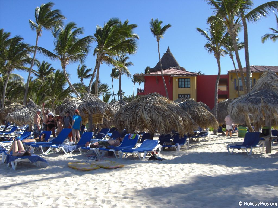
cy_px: 104
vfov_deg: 37.7
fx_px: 305
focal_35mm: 38
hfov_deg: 49.0
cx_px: 139
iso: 64
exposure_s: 1/1000
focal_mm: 6.2
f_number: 2.7
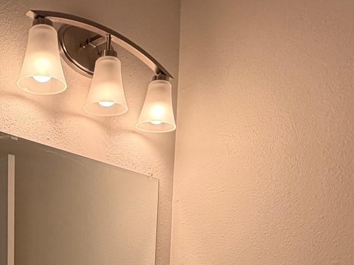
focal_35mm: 47
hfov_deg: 38.9
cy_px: 372
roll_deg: -0.6
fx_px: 481
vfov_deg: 25.2
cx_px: 72
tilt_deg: -7.7
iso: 160
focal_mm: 2.22
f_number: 2.2
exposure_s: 1/120
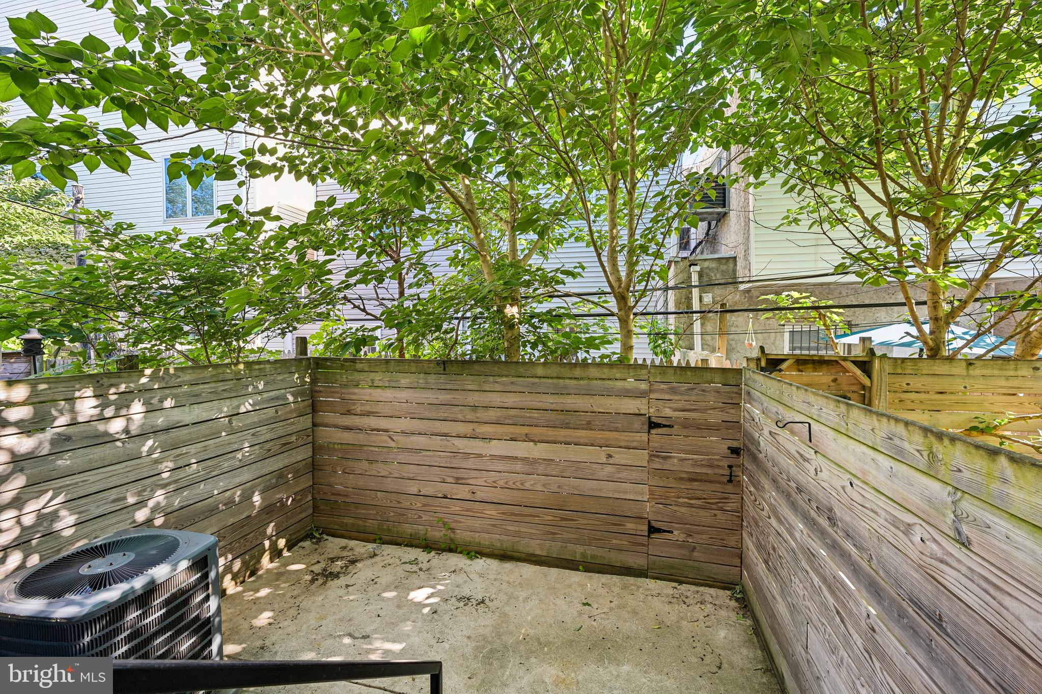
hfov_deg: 100.4
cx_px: 521
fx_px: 434
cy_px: 347
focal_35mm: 15
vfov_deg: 77.3
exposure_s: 1/15
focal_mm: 15
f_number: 8
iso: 100
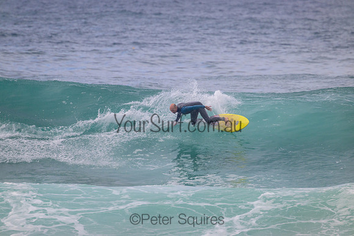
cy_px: 118
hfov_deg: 2.6
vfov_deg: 1.7
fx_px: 7868
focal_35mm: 800
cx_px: 177
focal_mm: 800
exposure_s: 1/2000
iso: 800
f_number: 11
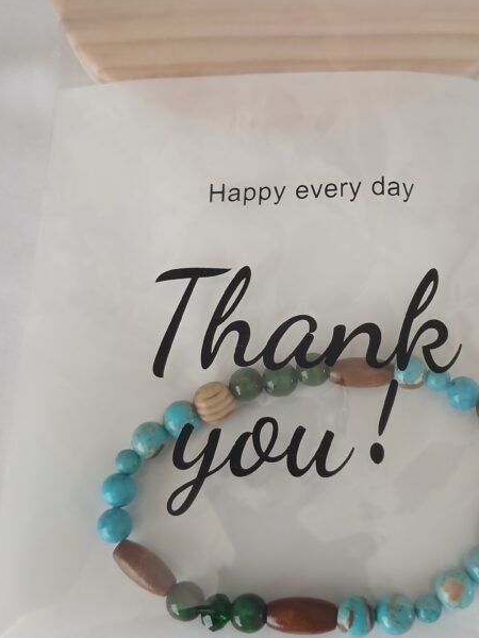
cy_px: 296
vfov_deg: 51.3
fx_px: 664
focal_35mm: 36
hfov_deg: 39.3
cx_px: 304
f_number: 1.8
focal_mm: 3.98
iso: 250
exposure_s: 1/33.3
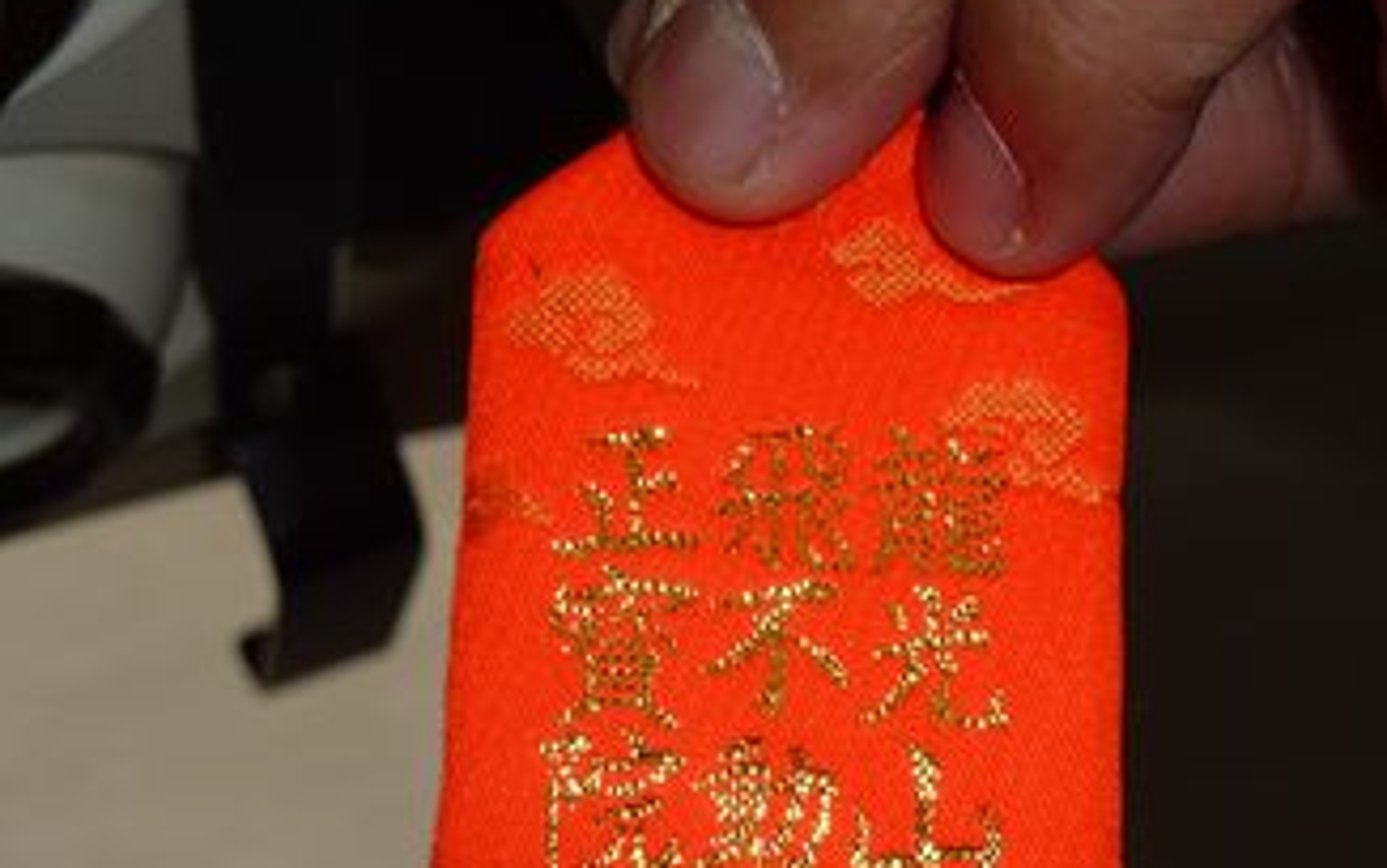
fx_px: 3101
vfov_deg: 15.9
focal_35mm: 82
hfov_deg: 25.2
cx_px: 740
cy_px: 432
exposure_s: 1/125
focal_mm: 11.9
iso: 100
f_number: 4.1
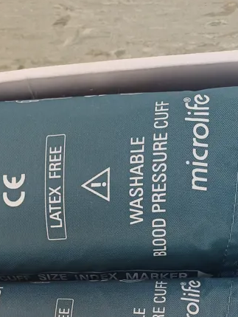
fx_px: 568
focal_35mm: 62
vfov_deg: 28.2
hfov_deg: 23.5
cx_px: 69
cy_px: 355
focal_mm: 4.65
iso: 64
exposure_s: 1/100
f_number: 1.8
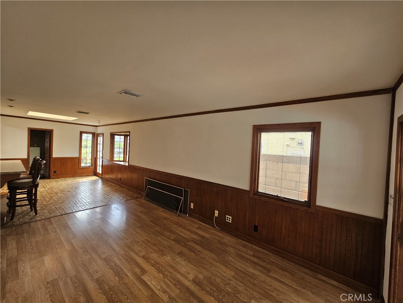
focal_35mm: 13
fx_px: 151
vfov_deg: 89.9
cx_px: 202
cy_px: 152
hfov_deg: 106.2
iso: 80
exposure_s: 1/77.4
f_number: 2.2
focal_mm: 2.2
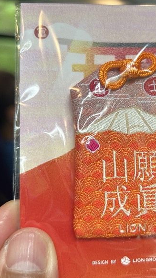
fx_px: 279
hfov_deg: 30.8
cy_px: 139
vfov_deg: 52.8
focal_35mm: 38
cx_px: 112
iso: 125
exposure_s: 1/67
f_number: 1.5
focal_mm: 5.7
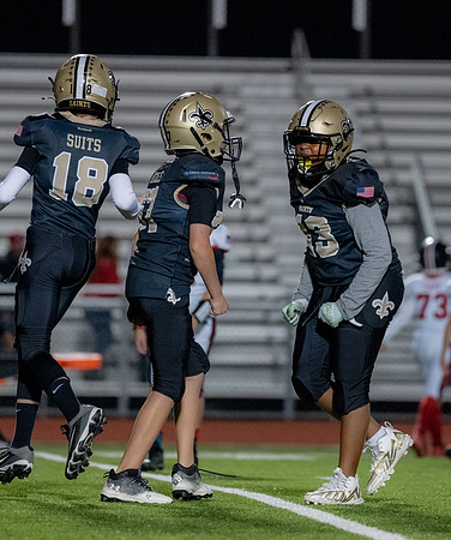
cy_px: 230
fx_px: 6413
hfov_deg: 4.0
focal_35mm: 395
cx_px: 261
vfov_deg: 4.8
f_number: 2.8
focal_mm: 200
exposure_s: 1/1250
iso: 5000
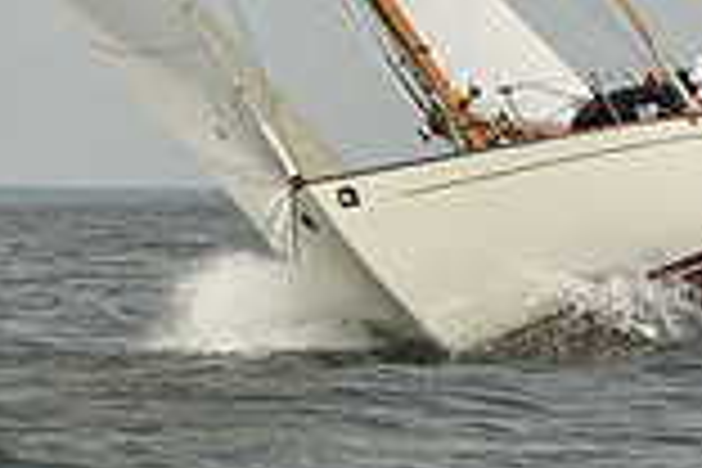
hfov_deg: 7.9
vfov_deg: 5.3
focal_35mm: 261
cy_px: 74
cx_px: 351
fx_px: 5089
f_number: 10
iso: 400
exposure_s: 1/1600
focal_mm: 70
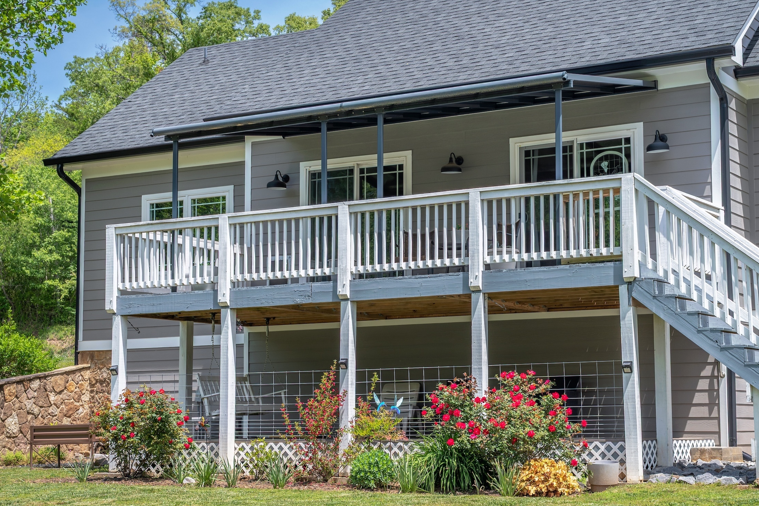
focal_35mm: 68
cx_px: 431
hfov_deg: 29.6
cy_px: 241
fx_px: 1434
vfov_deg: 20.0
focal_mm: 50
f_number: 7.1
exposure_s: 1/500
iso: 250
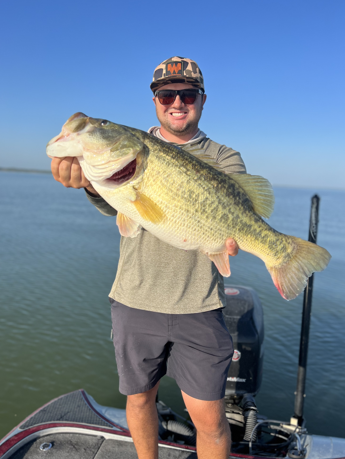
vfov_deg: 65.3
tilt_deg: -6.6
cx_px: 173
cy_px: 225
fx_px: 359
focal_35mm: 27
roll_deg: -2.3
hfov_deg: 51.4
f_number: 1.5
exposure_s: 1/4115
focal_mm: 5.7
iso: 50
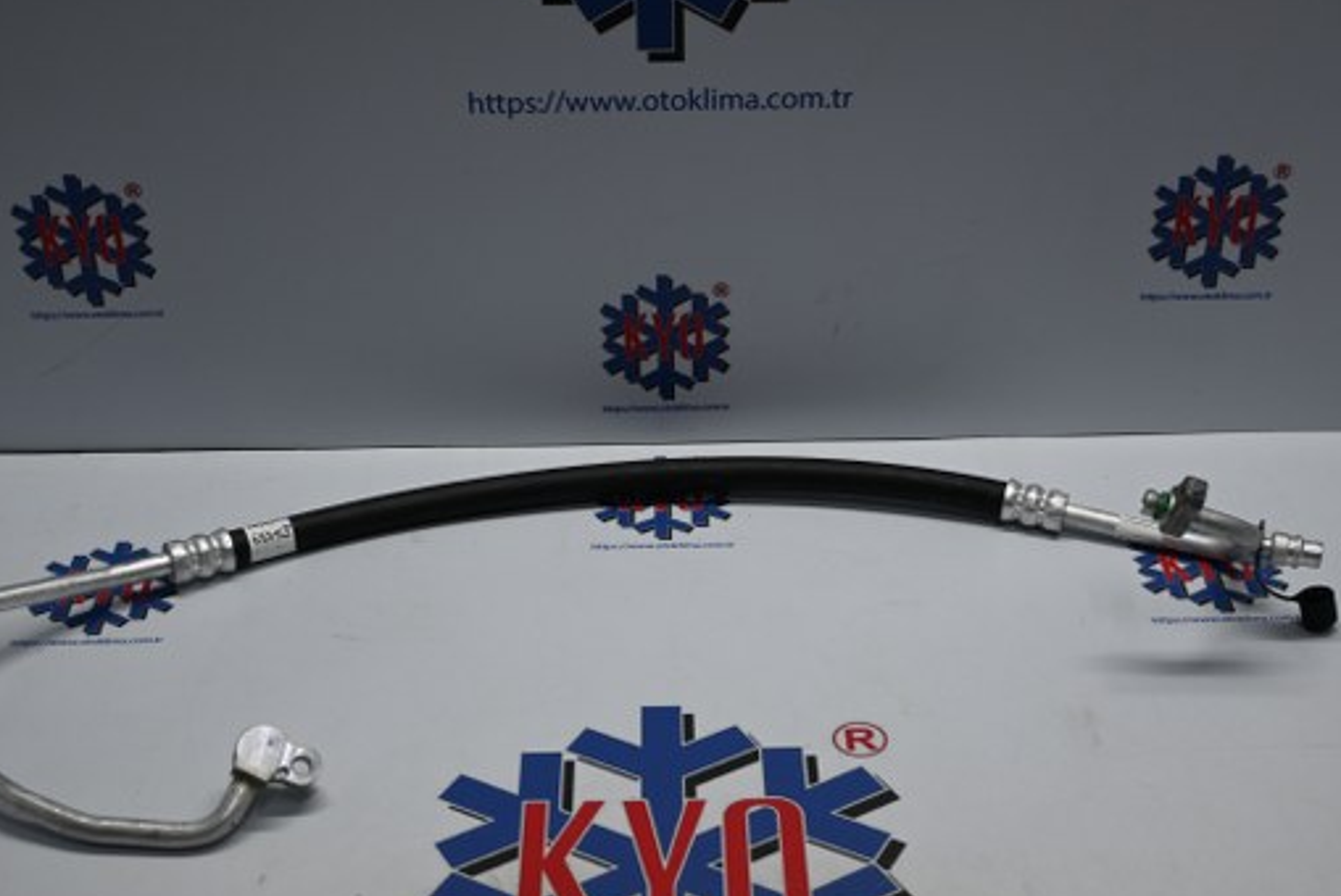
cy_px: 448
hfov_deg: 37.5
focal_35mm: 53
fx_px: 1975
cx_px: 677
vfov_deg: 25.6
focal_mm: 30
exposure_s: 1/50
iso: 200
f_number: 4.8
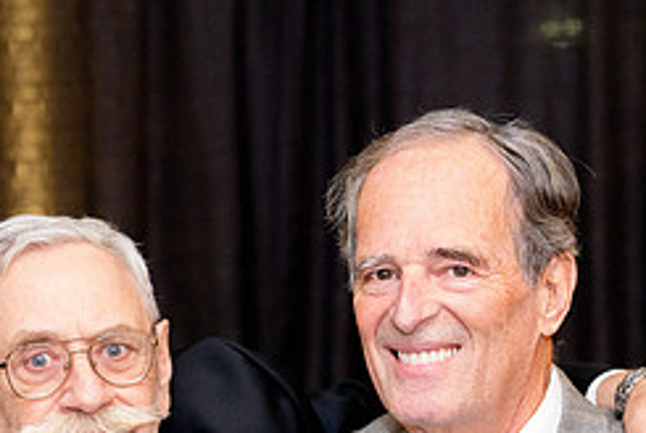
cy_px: 482
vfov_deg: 7.5
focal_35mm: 182
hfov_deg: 11.3
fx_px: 3270
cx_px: 243
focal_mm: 77
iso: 12800
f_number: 2.8
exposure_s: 1/160
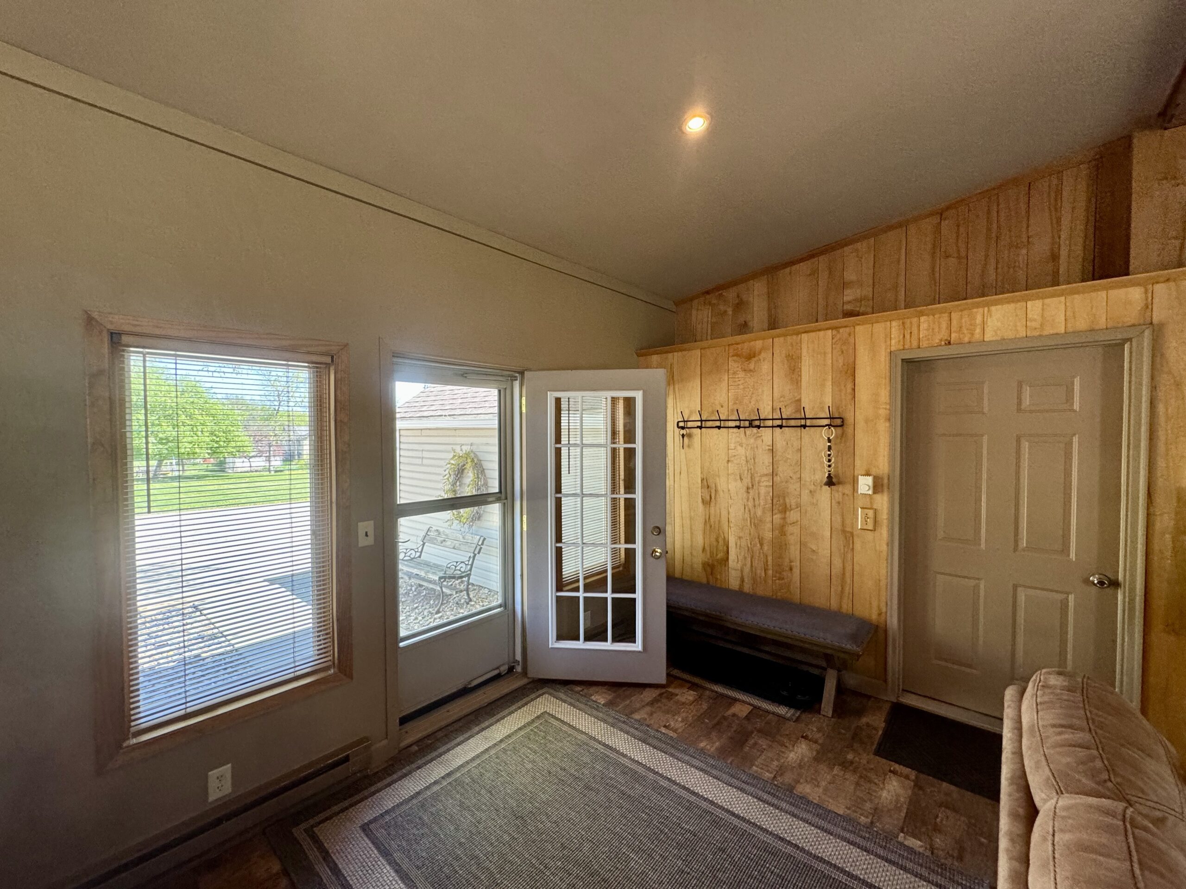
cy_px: 444
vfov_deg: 85.7
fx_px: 480
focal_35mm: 14
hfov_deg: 102.1
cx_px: 593
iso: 250
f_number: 2.2
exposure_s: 1/120
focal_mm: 2.22
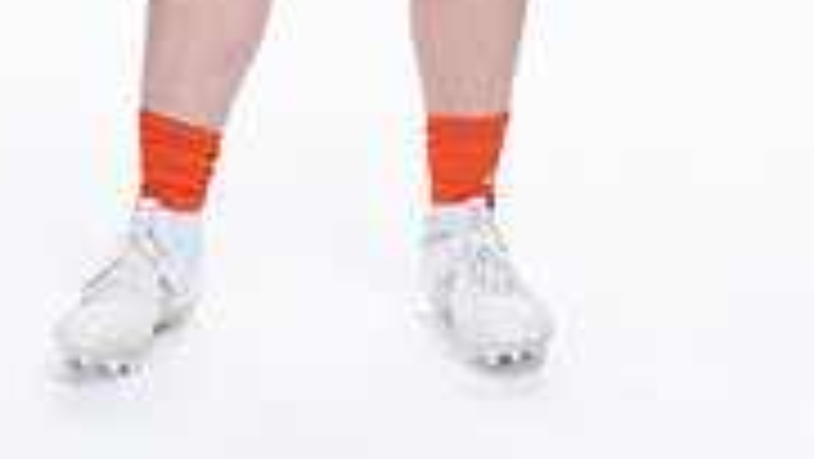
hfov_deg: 13.5
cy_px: -531
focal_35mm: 159
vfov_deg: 7.3
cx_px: 252
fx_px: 3433
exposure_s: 1/250
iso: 400
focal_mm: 61
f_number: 5.6
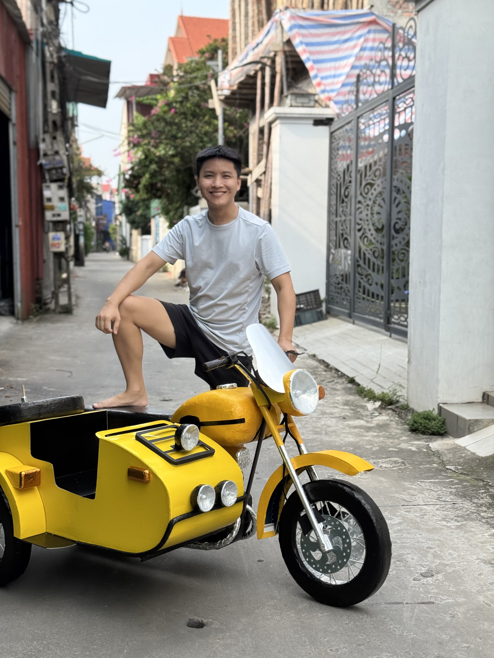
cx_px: 247
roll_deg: +0.3
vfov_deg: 39.7
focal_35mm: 48
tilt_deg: -4.8
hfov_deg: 30.3
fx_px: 913
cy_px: 329
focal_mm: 6.76
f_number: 1.78
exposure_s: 1/980
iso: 64
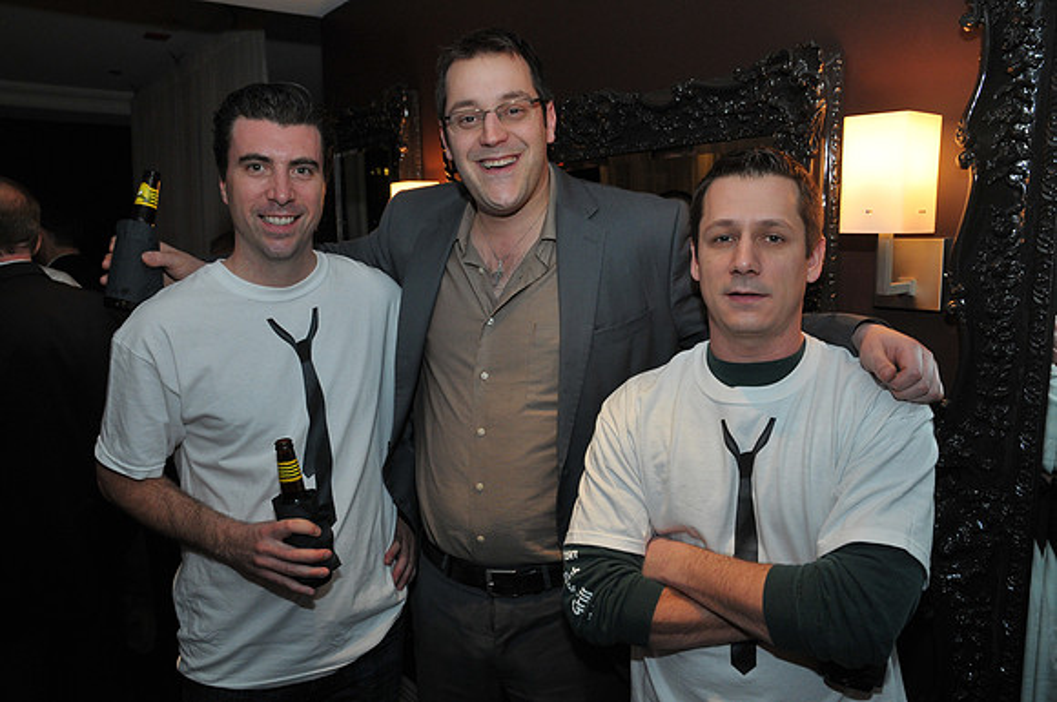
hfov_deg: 67.5
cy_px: 351
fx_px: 792
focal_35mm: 27
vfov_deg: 47.8
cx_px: 528
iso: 500
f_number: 5.6
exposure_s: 1/50
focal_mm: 18
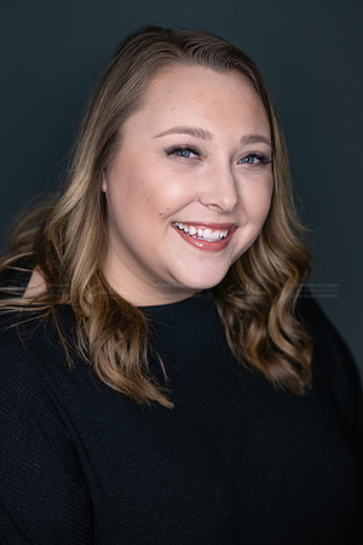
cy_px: 272
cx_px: 182
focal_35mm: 85
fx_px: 1286
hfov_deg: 16.1
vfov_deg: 23.9
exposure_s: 1/400
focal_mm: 85
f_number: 3.5
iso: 2000
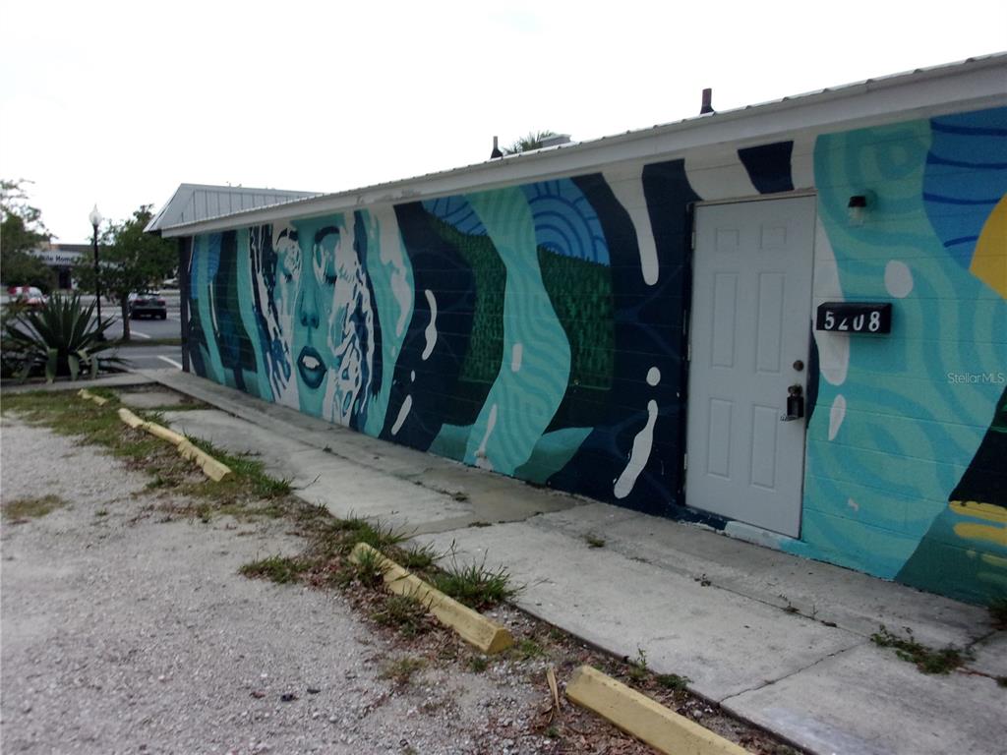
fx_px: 815
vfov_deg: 49.7
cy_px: 378
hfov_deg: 63.4
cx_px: 504
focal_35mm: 28
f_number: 10.8
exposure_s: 1/120
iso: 200
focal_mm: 5.1
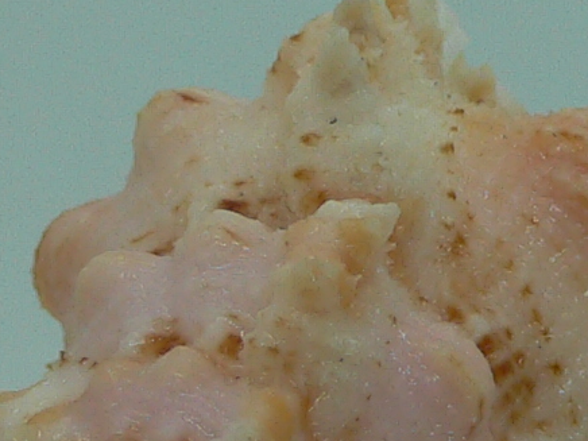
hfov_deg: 12.2
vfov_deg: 9.1
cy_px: 498
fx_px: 2752
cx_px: 398
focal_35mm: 162
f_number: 2.8
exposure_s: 1/60
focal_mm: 4.6
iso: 80
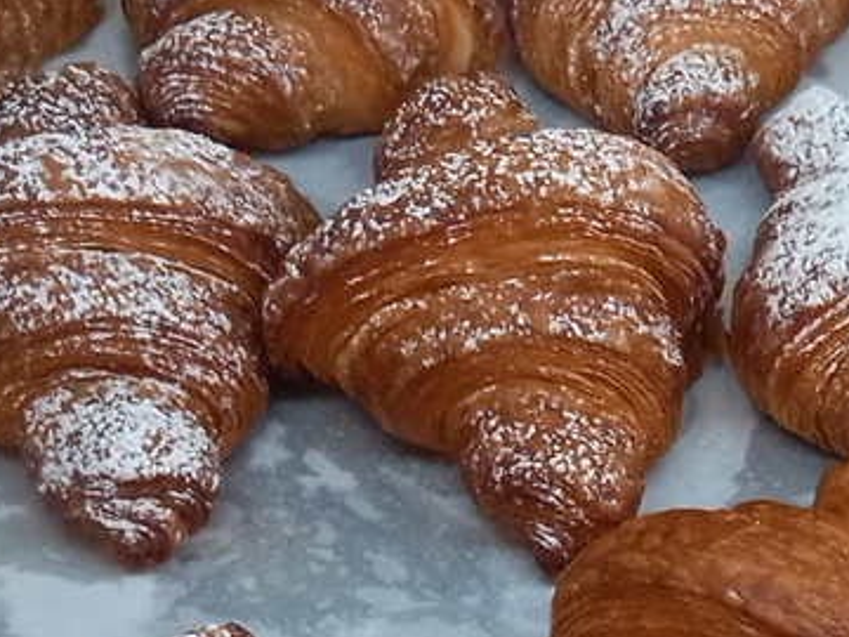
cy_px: 477
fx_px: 2453
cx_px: 722
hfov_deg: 19.4
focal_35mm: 100
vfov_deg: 14.7
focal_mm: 4.6
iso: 338
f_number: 2
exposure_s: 1/50
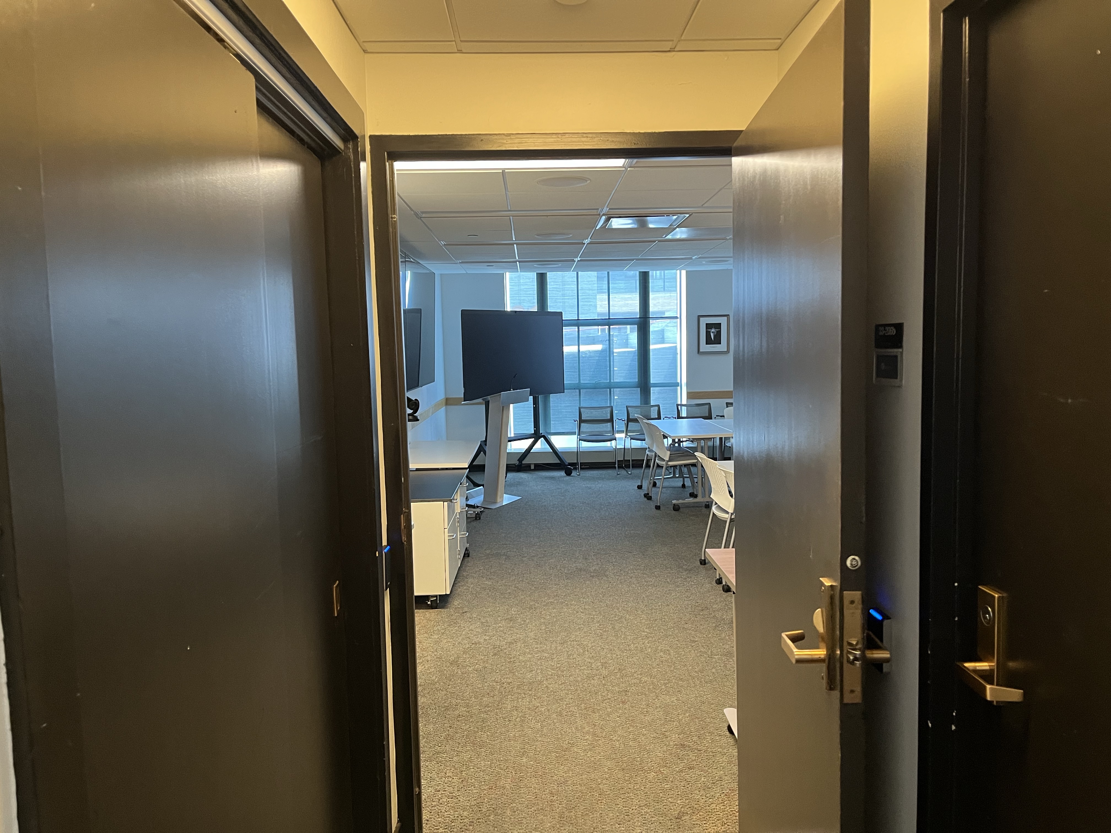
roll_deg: +1.0
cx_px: 556
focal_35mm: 26
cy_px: 416
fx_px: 834
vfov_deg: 53.1
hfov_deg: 67.3
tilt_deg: -5.0
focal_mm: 5.1
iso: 400
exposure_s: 1/40
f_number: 1.6
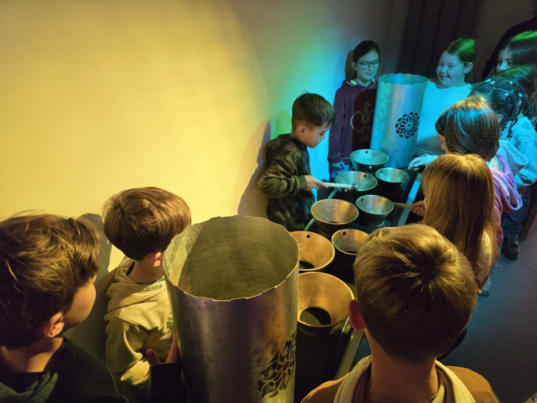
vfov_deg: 58.9
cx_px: 268
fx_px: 357
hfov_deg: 73.9
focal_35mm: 23
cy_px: 202
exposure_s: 1/100
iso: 2000
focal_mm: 6.3
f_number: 1.7
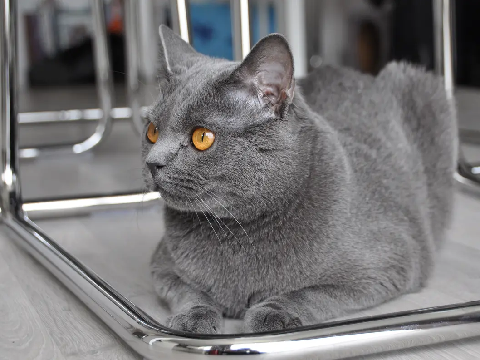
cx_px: 265
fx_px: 998
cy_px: 180
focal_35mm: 72
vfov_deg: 20.4
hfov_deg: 27.0
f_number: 4.5
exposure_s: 1/30
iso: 500
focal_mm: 44
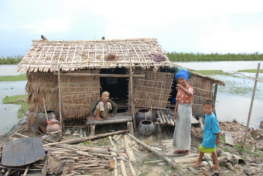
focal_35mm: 30
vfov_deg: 43.7
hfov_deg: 61.9
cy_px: 88
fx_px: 219
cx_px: 132
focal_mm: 20
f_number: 4.5
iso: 200
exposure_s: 1/640
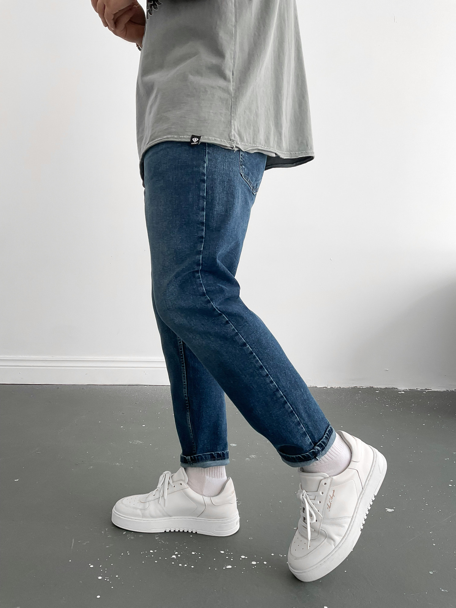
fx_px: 509
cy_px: 304
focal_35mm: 29
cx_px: 228
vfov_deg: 61.7
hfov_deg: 48.2
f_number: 1.8
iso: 32
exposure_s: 1/120
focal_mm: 3
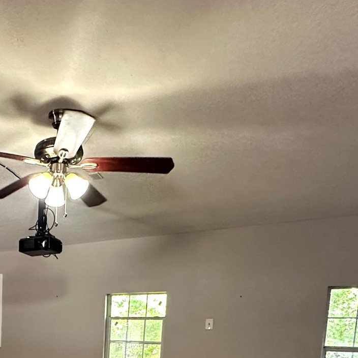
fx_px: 421
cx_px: 24
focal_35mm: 36
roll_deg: -1.8
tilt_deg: -5.9
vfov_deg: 38.6
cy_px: 387
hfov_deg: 41.7
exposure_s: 1/60
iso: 400
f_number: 2.2
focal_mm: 2.22
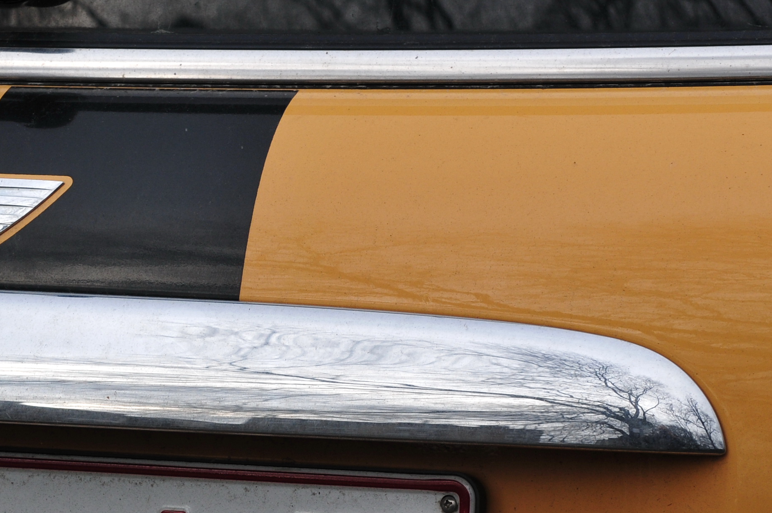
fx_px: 5248
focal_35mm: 245
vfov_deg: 5.6
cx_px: -5
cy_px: 329
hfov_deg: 8.4
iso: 200
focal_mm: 70
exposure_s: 1/200
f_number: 7.1
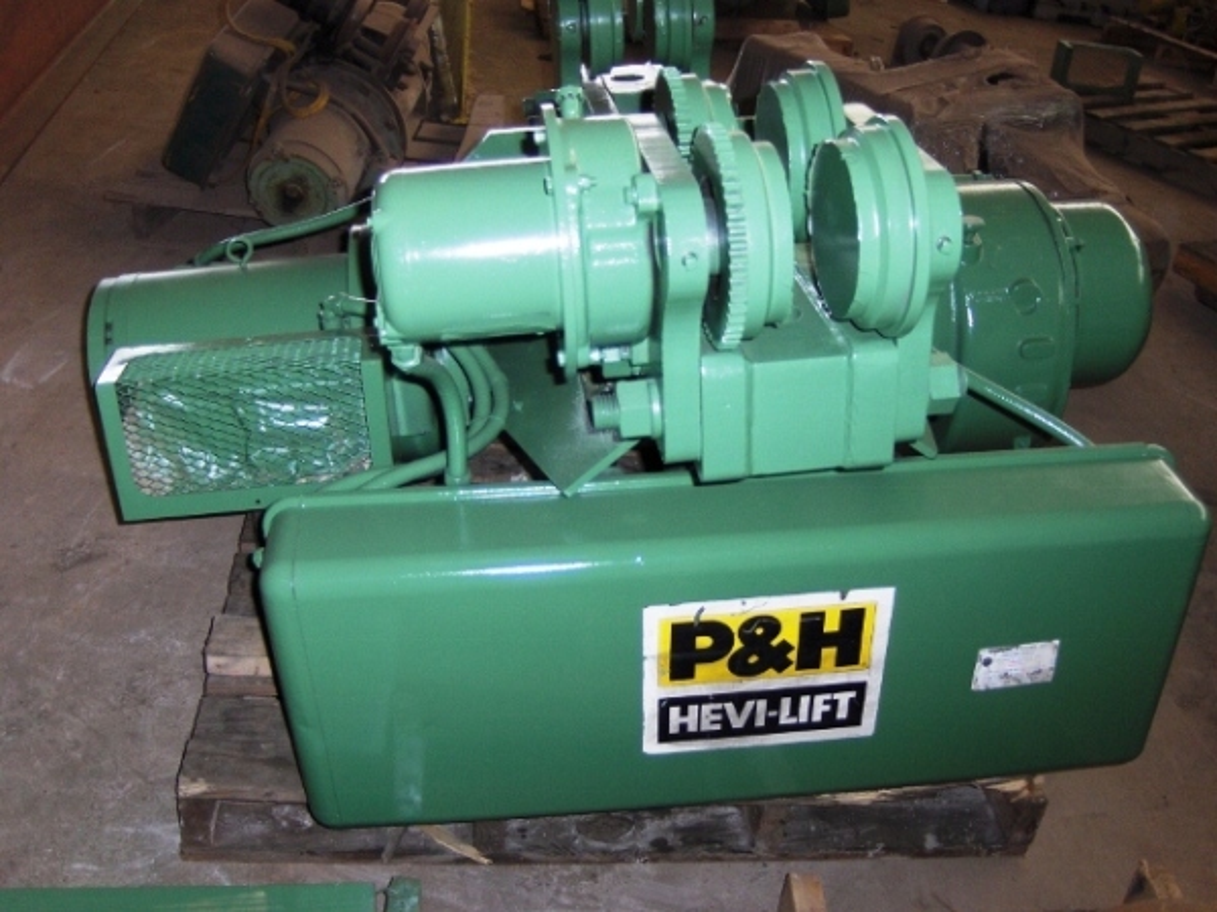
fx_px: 1231
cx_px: 608
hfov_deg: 52.6
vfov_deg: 40.7
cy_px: 456
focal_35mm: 35
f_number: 2.8
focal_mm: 7.5
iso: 100
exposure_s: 1/60
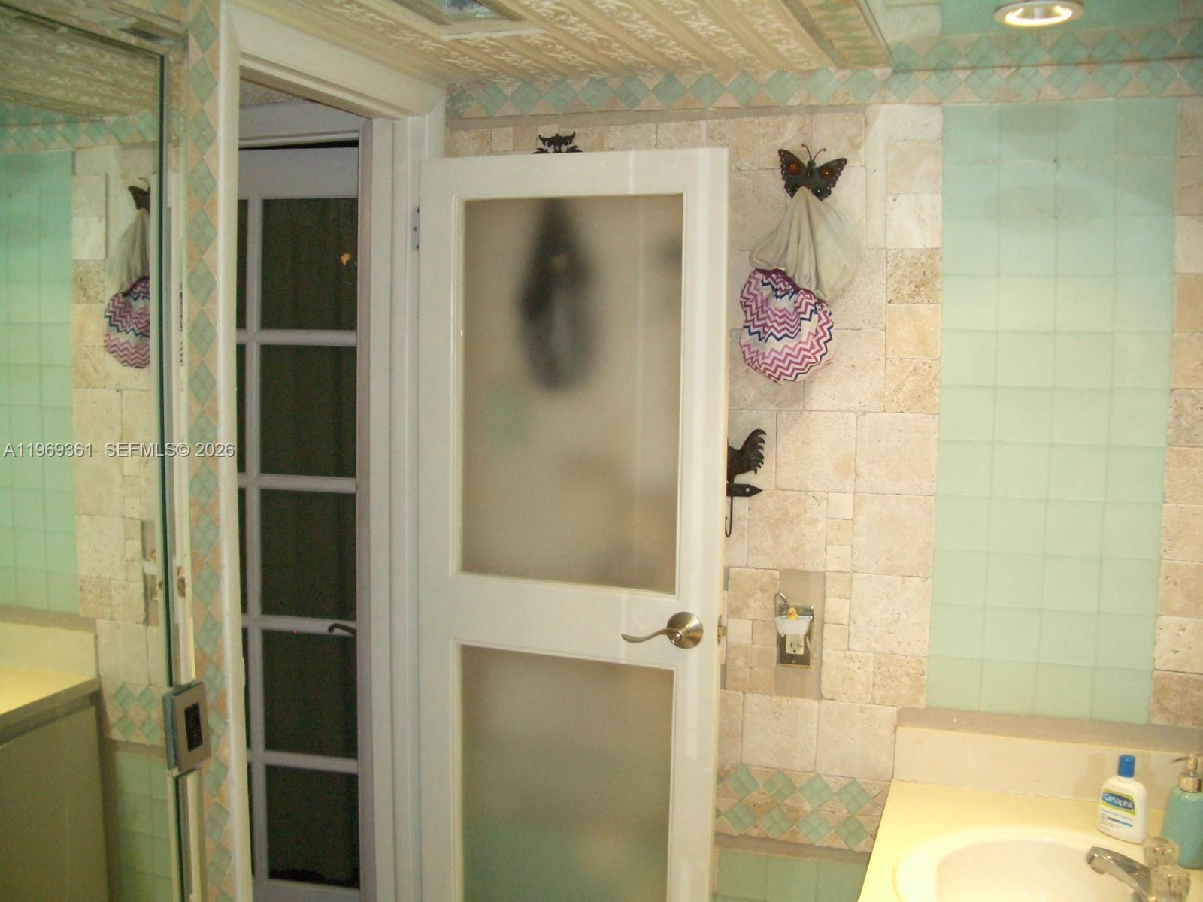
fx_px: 1216
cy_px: 451
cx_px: 602
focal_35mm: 35
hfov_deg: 52.6
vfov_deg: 40.7
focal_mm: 5.8
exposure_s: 1/60
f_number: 2.6
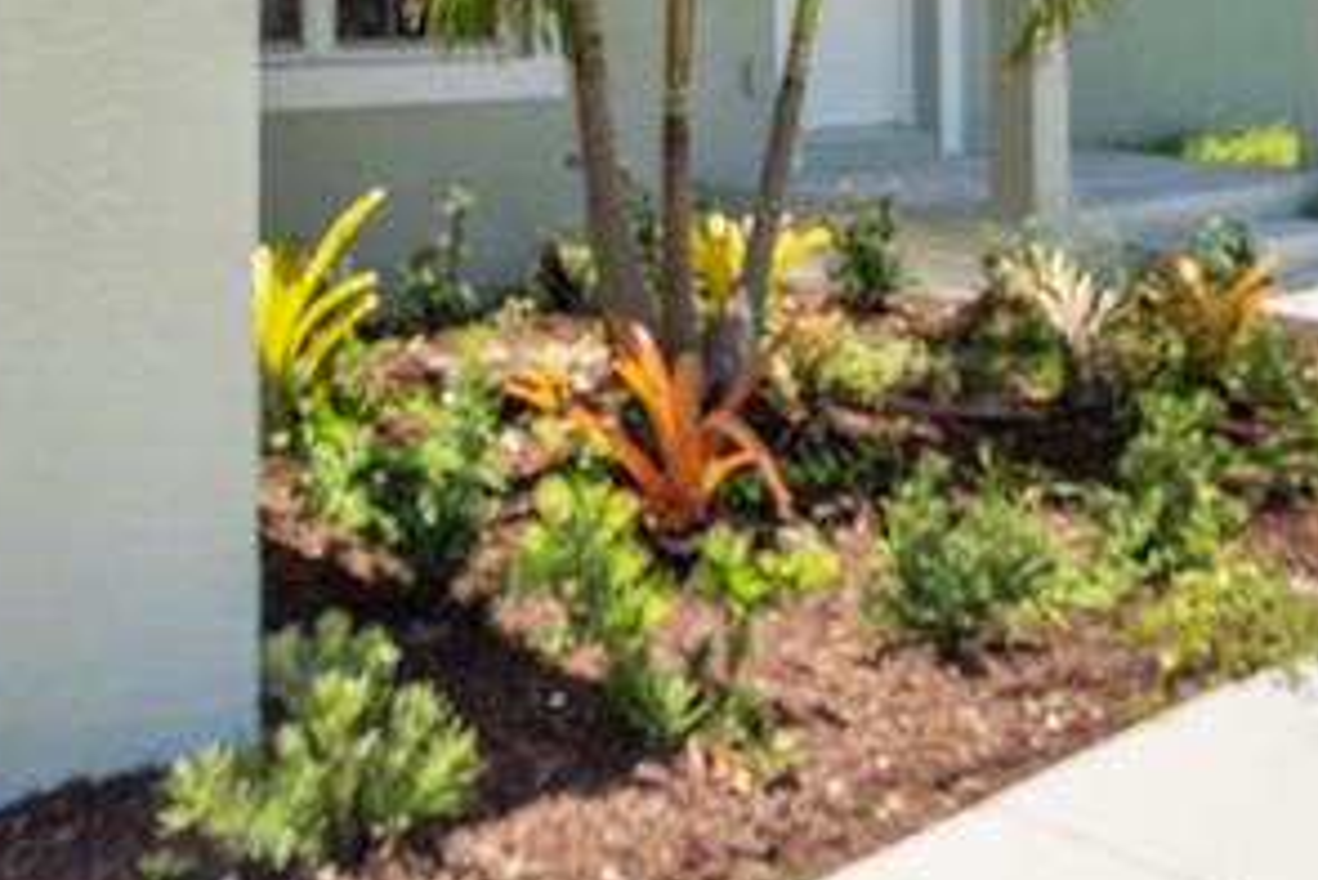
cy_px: -138
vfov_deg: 24.0
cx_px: 715
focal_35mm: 52
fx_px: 1905
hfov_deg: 38.1
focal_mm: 10
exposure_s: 1/1000
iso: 100
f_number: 8
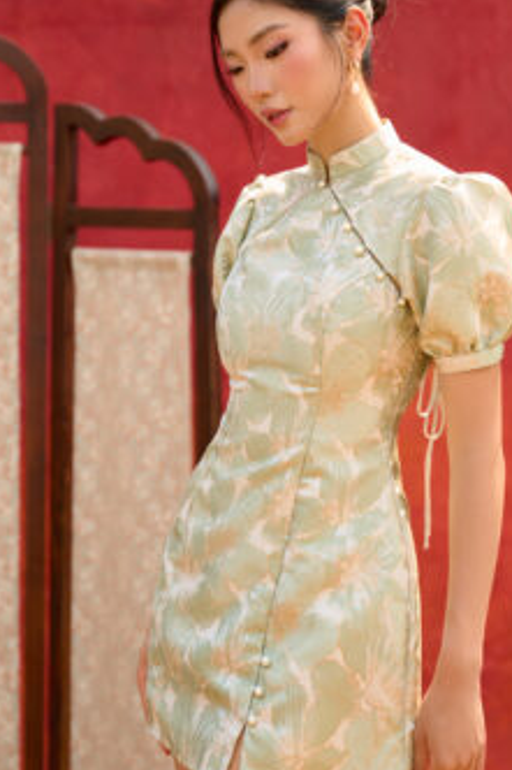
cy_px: 408
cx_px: 299
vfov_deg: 21.5
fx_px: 2029
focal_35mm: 95
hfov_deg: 14.4
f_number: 2.8
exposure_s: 1/160
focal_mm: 70
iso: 32
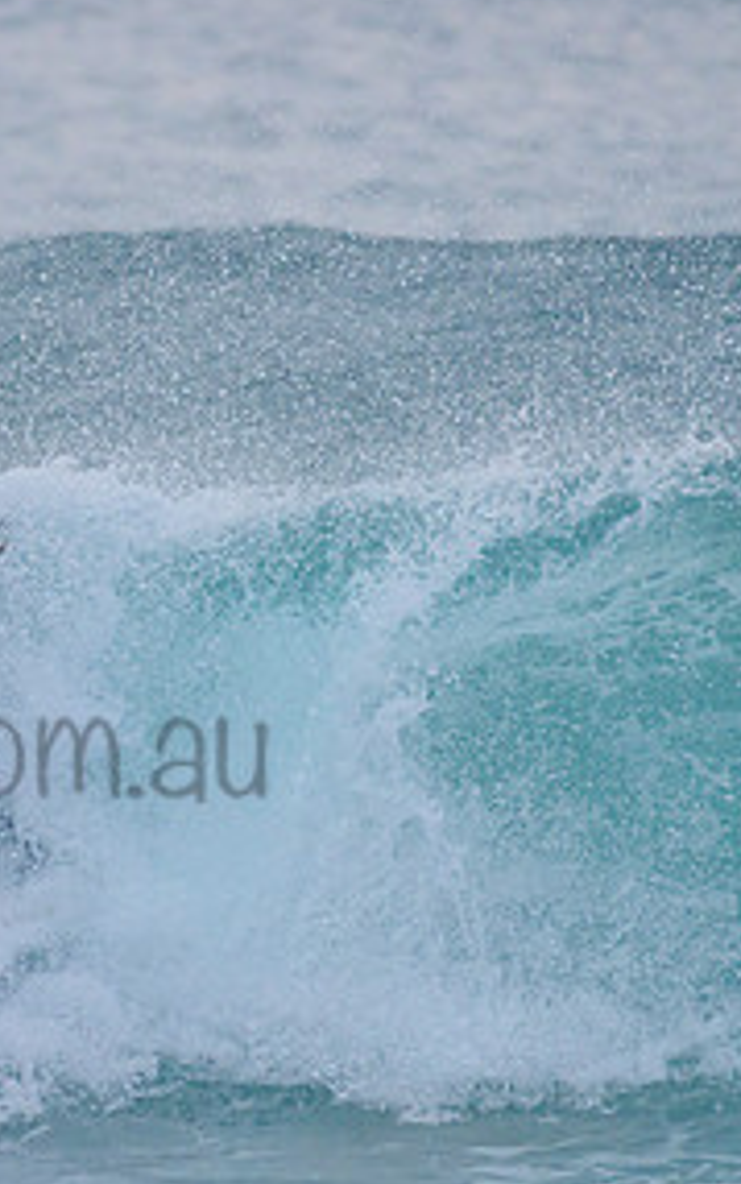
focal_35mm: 1267
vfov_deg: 1.7
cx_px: -206
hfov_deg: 1.0
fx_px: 40897
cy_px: 687
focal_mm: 500
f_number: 5.6
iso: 560
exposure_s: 1/1600
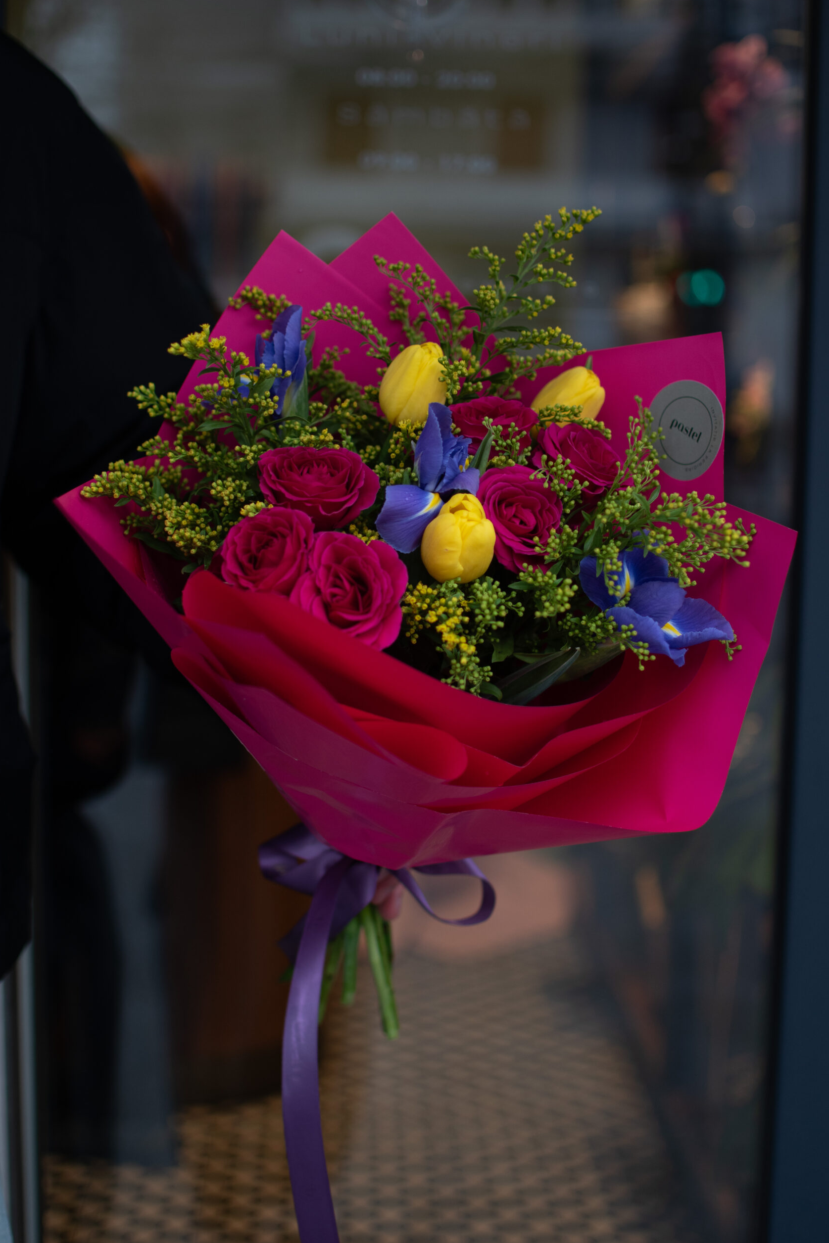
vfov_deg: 37.2
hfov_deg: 25.3
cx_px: 416
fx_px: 1848
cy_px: 622
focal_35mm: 54
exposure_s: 1/320
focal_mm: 35
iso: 160
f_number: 1.8
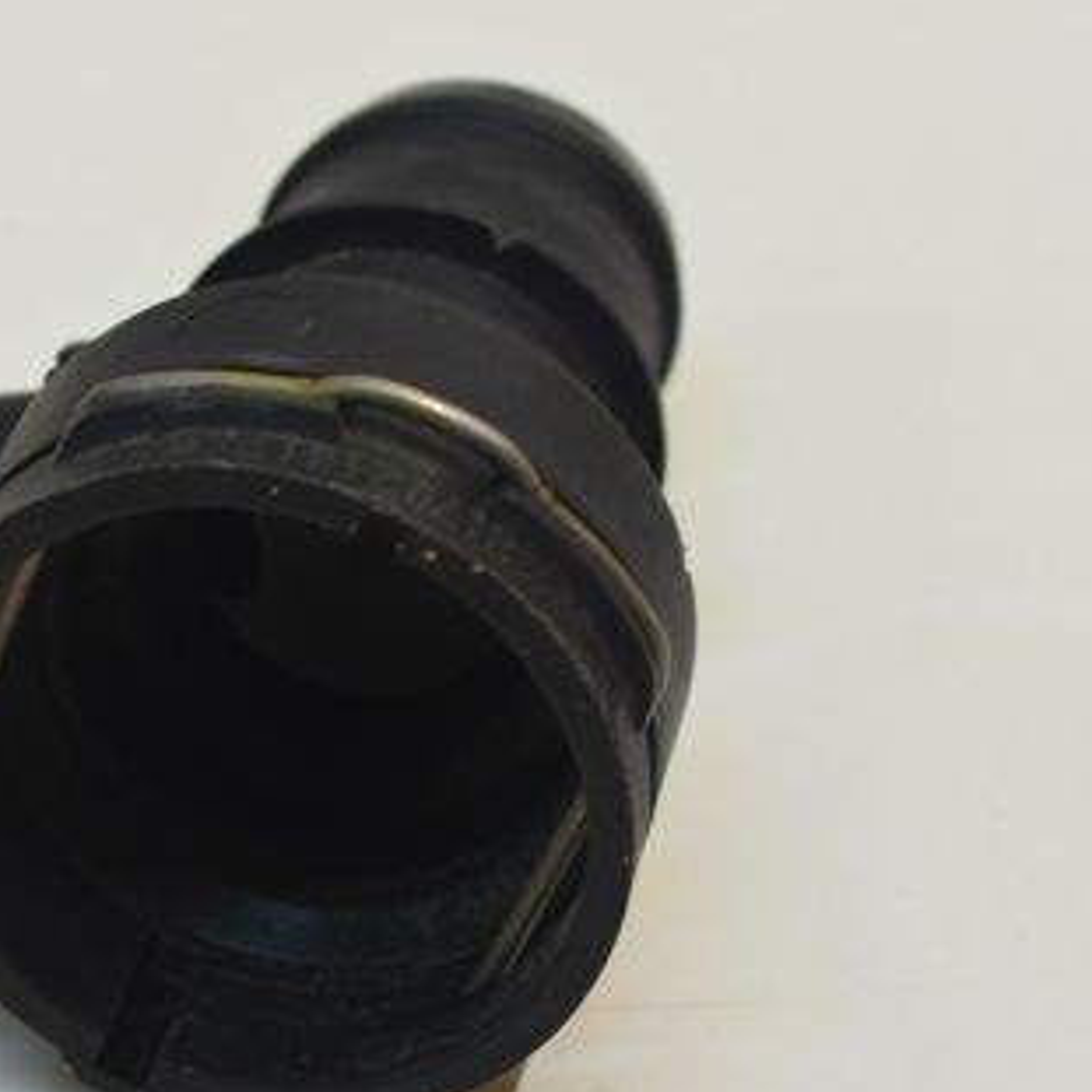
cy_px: 616
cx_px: 305
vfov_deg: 12.1
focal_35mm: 144
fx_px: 5135
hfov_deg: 12.1
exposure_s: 1/25
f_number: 9
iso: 400
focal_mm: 55
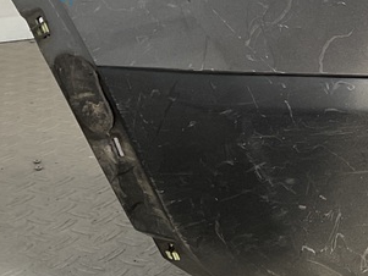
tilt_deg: -17.0
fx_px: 1032
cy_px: 40
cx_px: 515
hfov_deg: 18.4
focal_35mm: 97
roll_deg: -1.4
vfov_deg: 15.1
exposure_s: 1/348
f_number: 1.8
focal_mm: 3
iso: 16
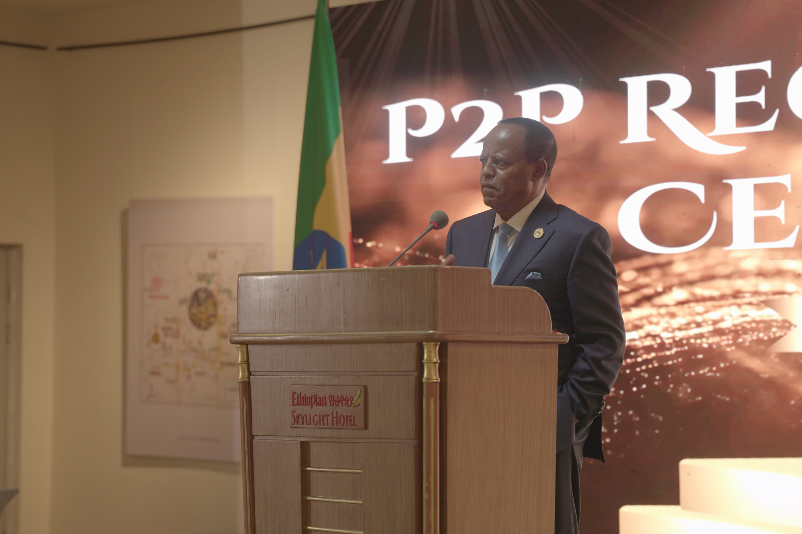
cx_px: 401
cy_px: 267
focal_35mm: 105
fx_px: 2339
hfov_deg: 19.5
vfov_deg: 13.0
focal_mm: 70
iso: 800
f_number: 2.8
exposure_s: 1/50
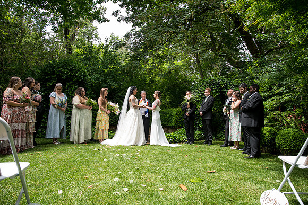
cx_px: 154
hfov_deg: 73.7
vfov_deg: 53.2
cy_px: 102
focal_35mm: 24
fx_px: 205
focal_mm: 24
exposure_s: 1/400
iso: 500
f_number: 5
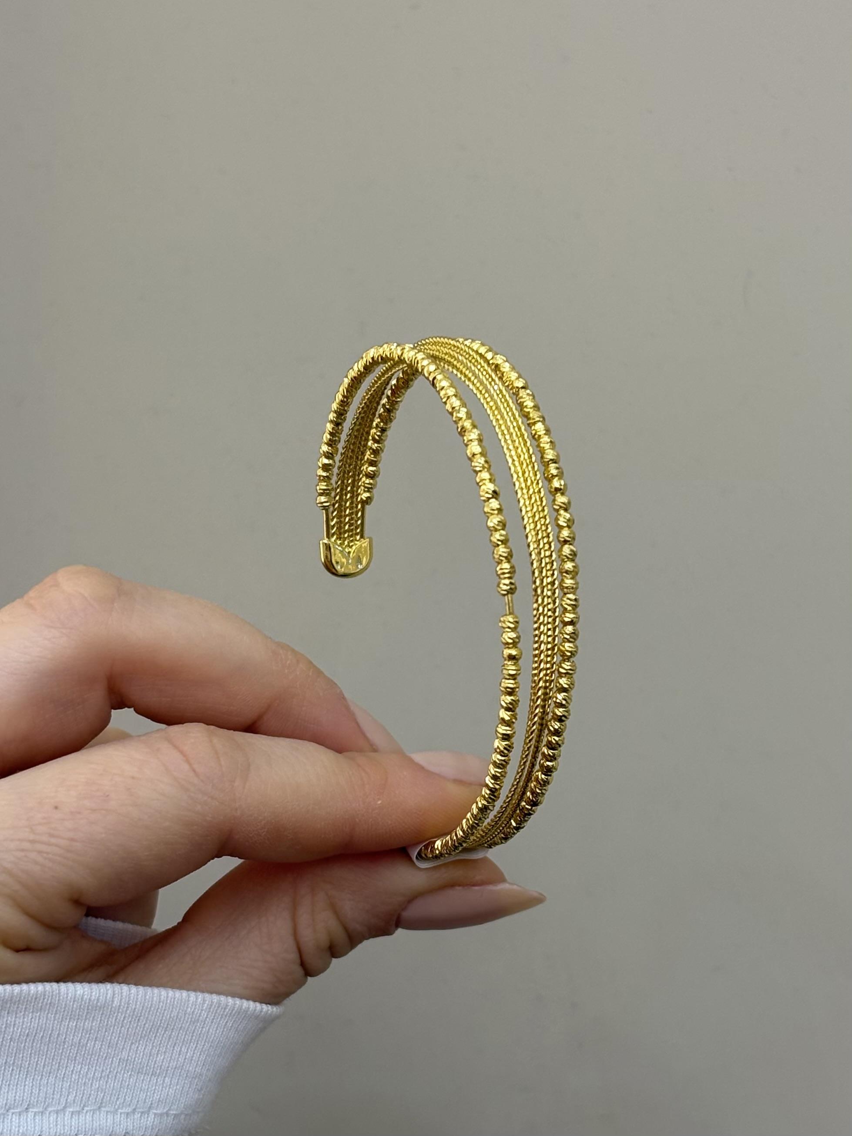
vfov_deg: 36.8
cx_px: 426
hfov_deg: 28.0
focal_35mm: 52
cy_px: 568
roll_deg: +0.8
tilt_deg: +5.0
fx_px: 1707
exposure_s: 1/50
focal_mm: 5.96
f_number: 1.6
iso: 25
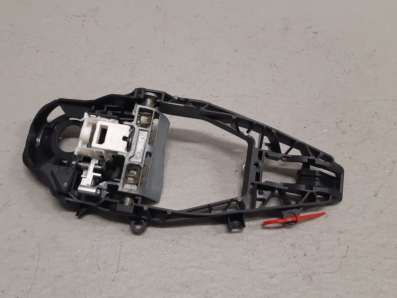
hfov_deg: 55.2
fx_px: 378
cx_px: 177
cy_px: 132
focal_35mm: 33
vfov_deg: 42.9
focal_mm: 3.93
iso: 125
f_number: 1.7
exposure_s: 1/50
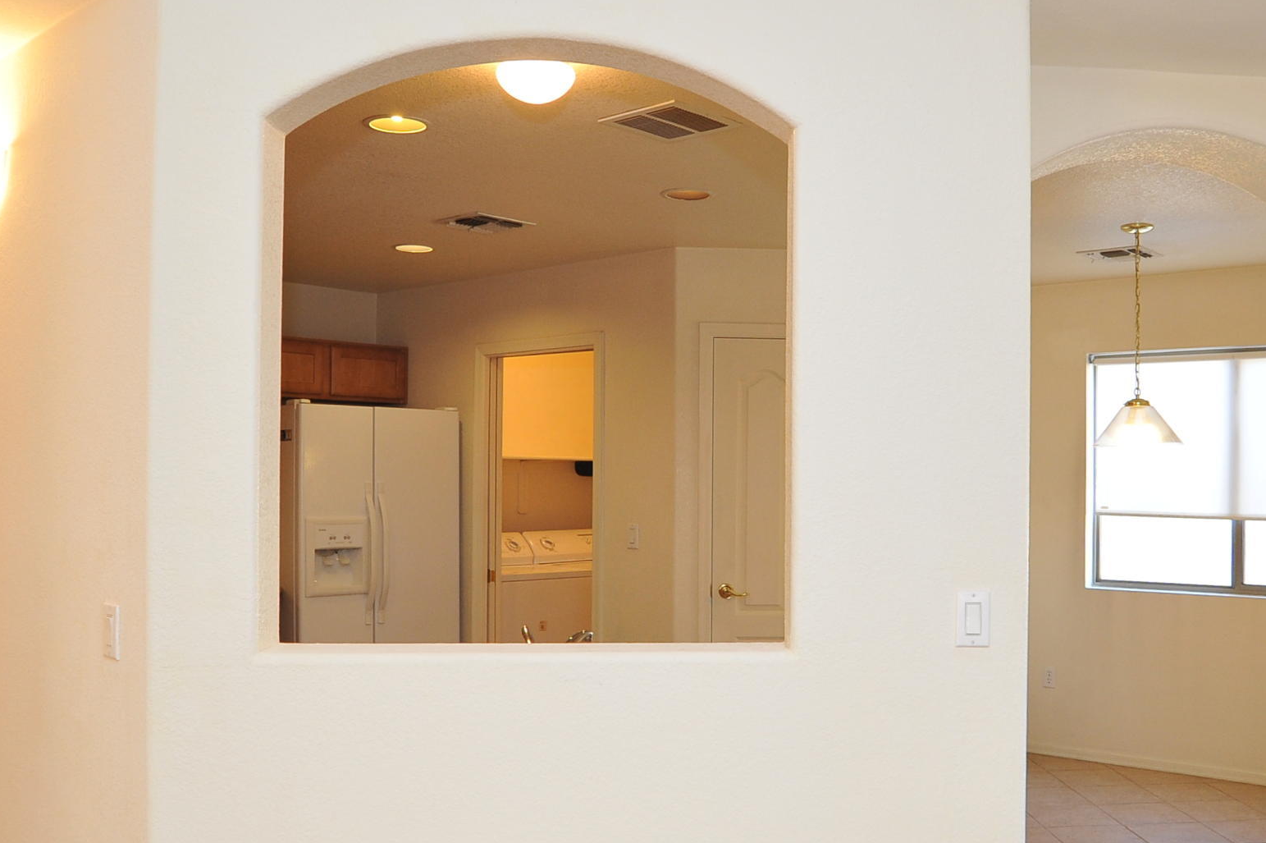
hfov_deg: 54.1
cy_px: 461
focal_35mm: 35
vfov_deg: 37.8
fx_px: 1230
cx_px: 753
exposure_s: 1/30
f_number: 6.3
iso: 1000
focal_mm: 18
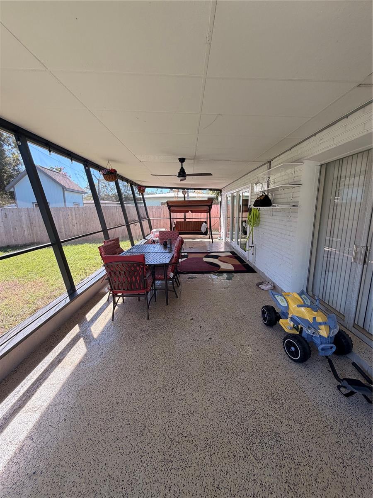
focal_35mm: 14
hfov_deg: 85.7
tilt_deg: -12.2
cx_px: 186
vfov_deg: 102.1
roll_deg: -1.2
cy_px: 249
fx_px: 201
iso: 64
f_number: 2.2
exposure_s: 1/169
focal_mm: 2.22
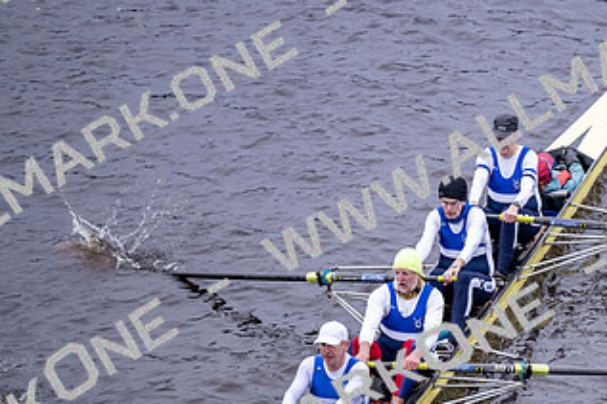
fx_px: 6168
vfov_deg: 3.8
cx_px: 498
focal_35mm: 366
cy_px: 277
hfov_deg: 5.6
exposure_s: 1/2000
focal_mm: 200
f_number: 2.8
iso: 2200
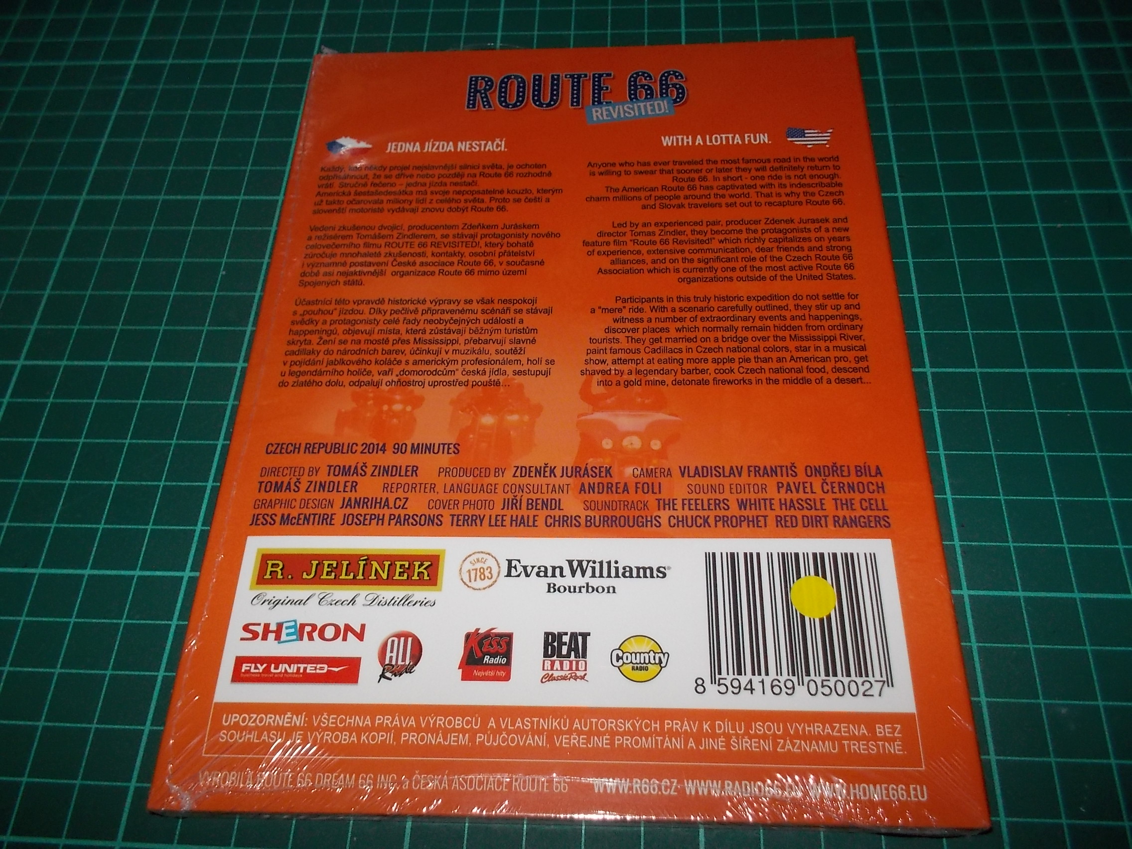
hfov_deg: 61.7
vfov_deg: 48.2
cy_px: 424
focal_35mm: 29
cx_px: 566
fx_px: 948
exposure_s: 1/30
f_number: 3.3
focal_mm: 4.1
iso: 200
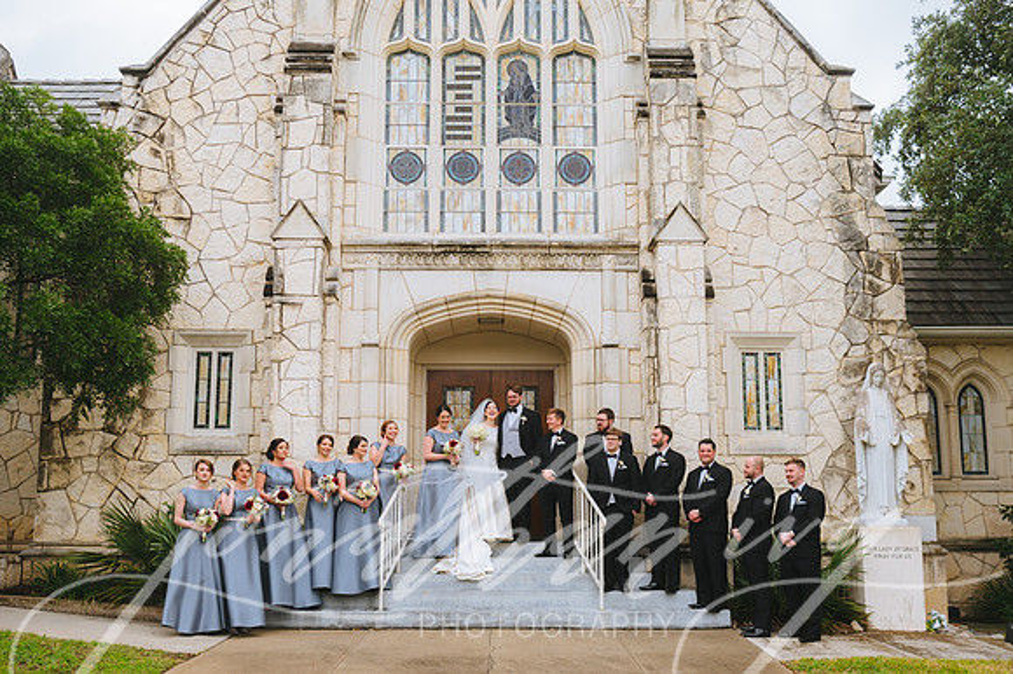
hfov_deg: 55.3
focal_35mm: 34
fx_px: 967
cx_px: 506
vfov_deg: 38.3
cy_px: 386
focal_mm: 30
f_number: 4
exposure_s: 1/800
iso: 250
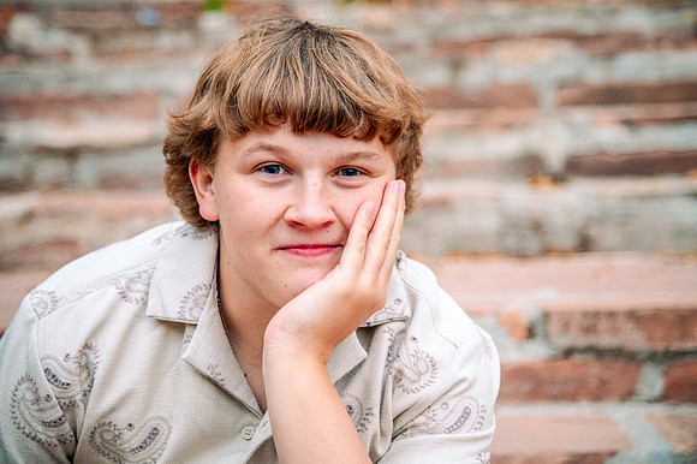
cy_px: 200
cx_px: 349
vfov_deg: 12.9
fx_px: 2046
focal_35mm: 106
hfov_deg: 19.3
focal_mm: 92
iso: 8000
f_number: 4
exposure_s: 1/80
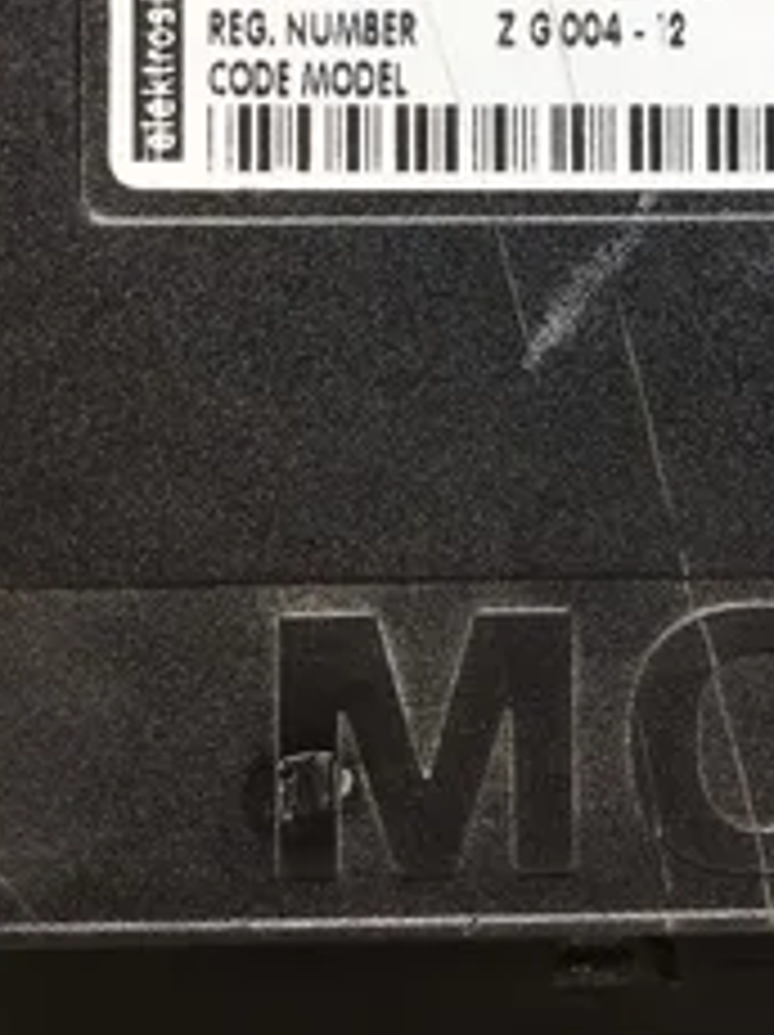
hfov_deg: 26.8
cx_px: 540
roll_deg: +0.5
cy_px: 216
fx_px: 1613
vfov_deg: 34.5
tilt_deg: -21.8
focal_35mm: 54
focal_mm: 3.3
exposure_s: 1/60
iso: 25
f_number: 2.4
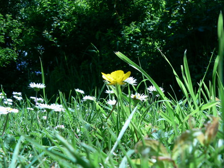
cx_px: 112
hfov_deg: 51.4
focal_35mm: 36
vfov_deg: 39.7
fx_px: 233
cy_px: 84
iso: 80
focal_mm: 6
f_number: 5.6
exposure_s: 1/200
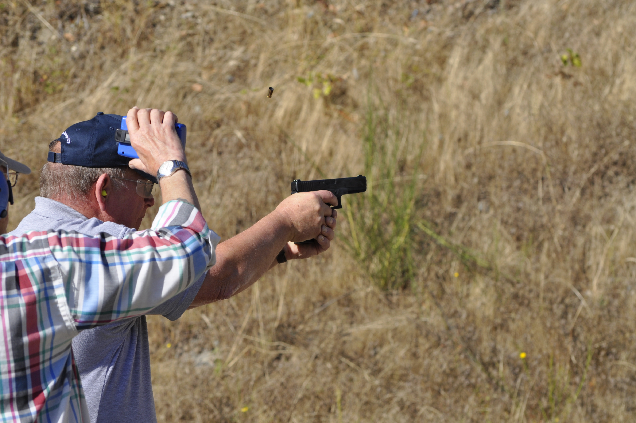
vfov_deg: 7.5
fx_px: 3229
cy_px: 212
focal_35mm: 183
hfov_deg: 11.2
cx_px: 318
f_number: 10
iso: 200
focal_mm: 122
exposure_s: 1/400
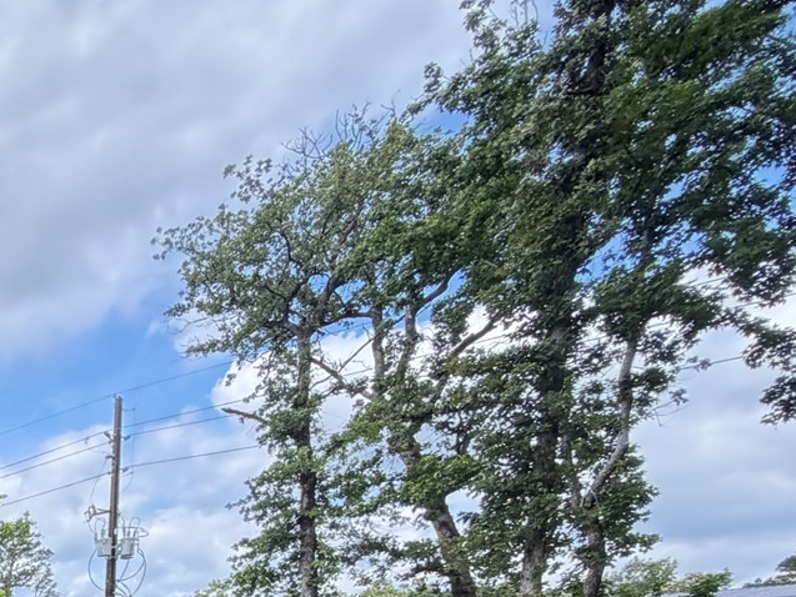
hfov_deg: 27.9
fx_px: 1035
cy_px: 831
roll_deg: -0.2
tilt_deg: -6.0
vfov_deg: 26.0
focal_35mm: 45
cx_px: -404
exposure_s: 1/465
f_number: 2.2
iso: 64
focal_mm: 2.22
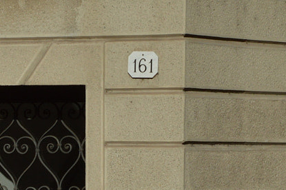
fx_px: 2389
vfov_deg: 4.6
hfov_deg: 6.8
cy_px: 184
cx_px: -72
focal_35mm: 301
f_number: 14
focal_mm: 52
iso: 200
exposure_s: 1/400
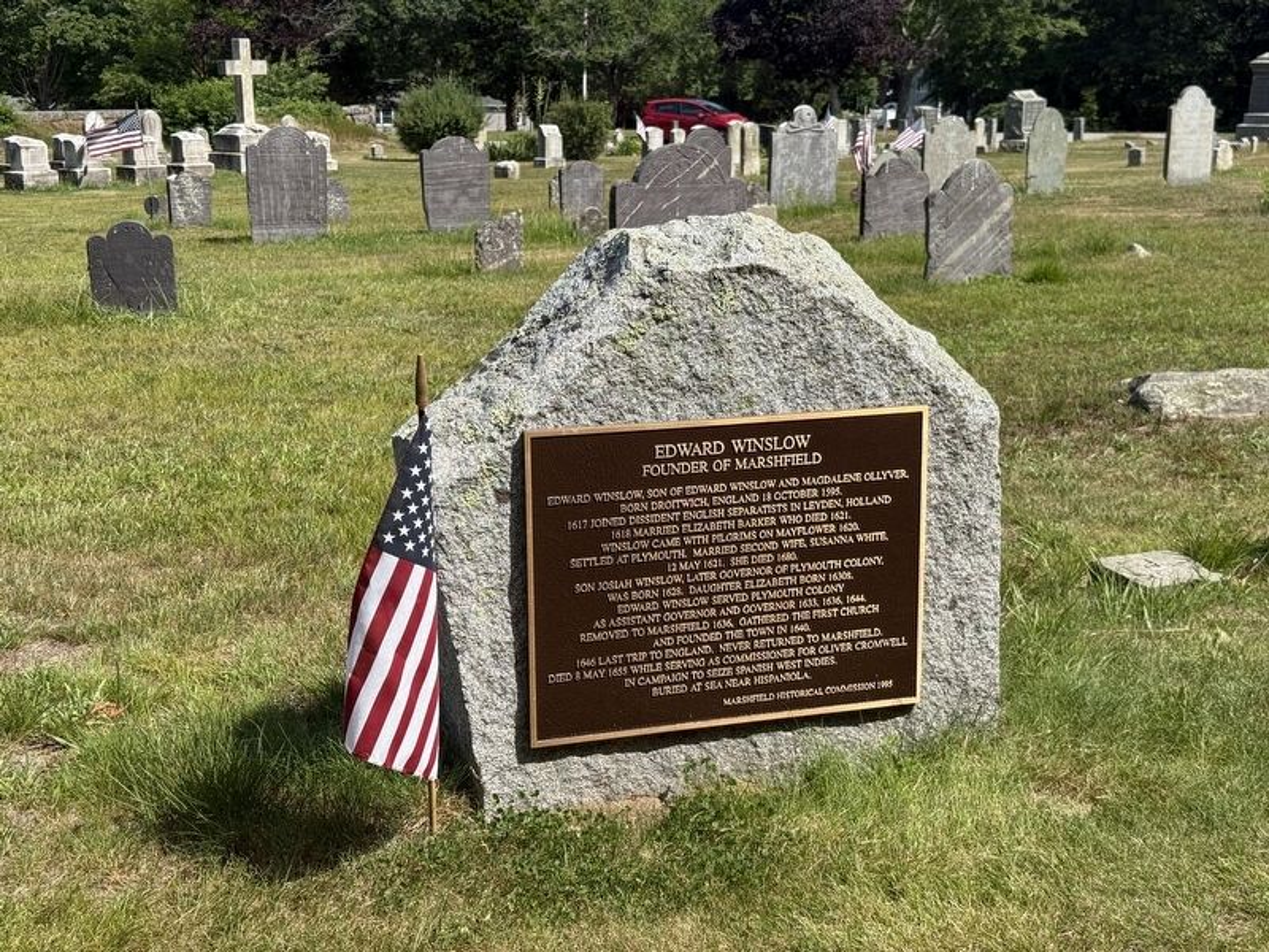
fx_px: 1760
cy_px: 476
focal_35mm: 48
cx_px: 634
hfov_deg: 39.7
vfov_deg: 30.3
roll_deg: -0.2
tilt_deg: -13.4
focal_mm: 6.76
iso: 64
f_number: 1.78
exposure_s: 1/4098
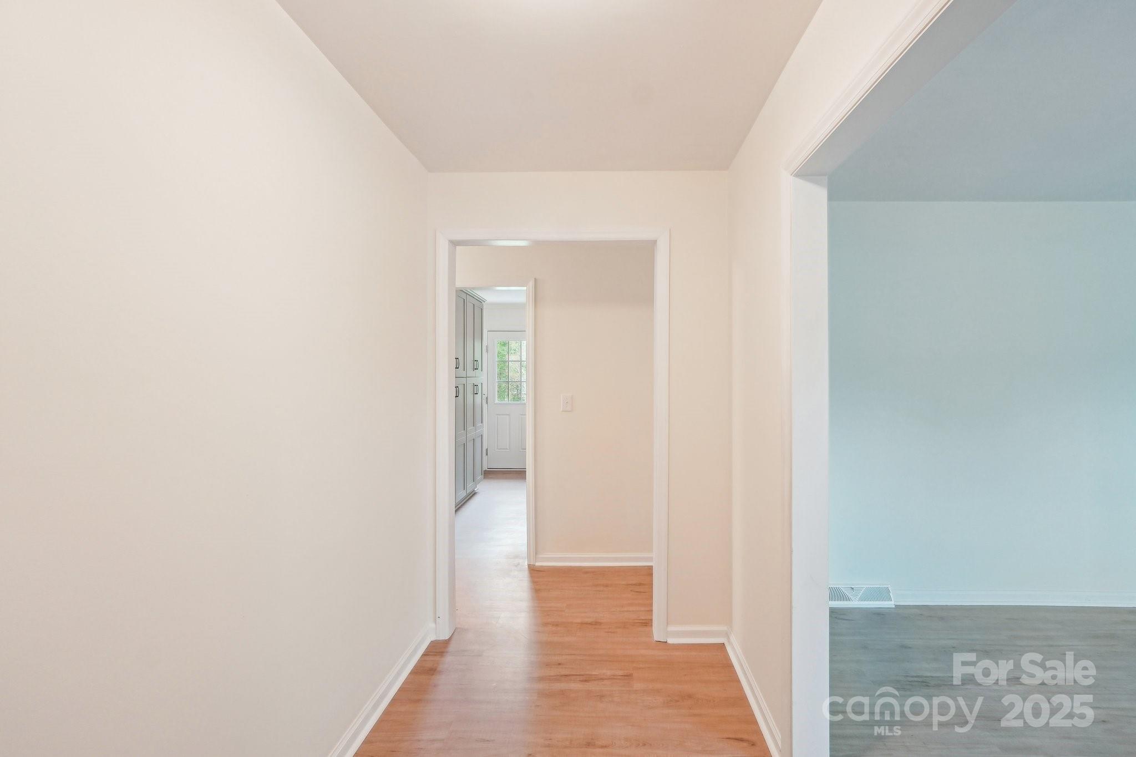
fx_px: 497
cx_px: 568
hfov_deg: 97.6
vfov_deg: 74.6
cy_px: 378
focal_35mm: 16
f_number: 8
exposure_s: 1/3.33
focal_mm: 10.5
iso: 400
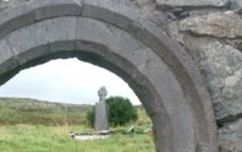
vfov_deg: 22.1
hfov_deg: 34.7
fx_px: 370
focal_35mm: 56
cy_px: 160
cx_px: 37
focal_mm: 3.7
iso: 64
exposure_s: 1/352
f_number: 1.9
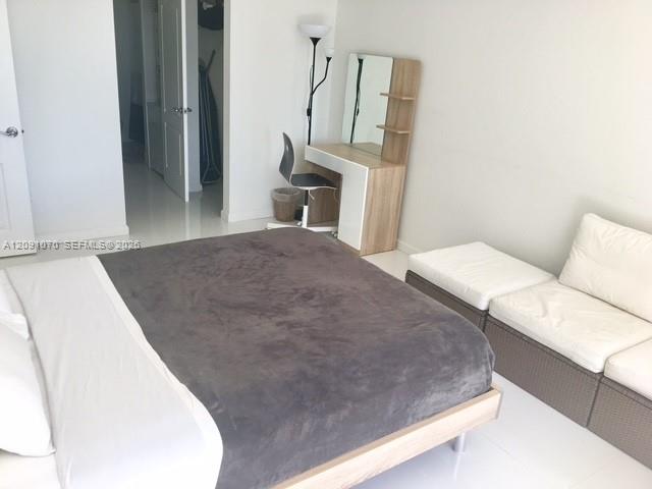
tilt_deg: -20.3
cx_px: 326
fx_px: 546
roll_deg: -4.3
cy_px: 244
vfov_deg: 48.2
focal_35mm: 29
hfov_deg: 61.7
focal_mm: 4.15
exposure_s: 1/120
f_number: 2.2
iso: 40
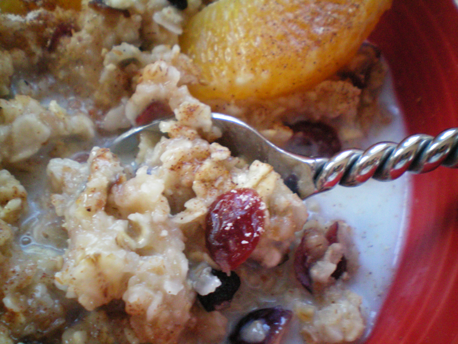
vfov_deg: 37.7
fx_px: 503
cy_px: 172
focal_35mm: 38
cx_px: 229
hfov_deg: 49.0
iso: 400
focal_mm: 6.3
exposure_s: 1/13
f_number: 3.1
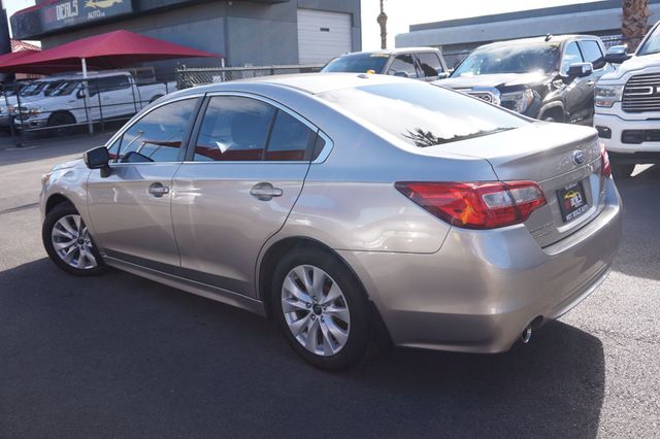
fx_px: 577
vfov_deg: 41.7
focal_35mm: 32
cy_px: 220
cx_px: 330
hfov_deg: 59.5
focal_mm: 21
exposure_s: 1/200
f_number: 4.5
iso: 100
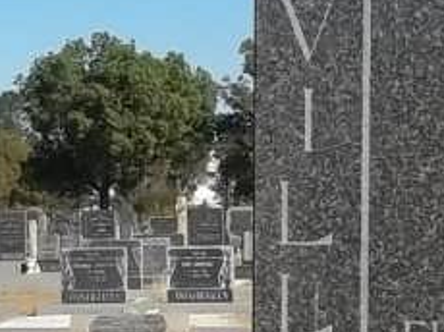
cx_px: 398
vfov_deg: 8.8
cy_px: 317
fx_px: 2140
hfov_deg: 11.8
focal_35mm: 167
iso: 80
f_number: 5.5
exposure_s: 1/500
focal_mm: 5.7
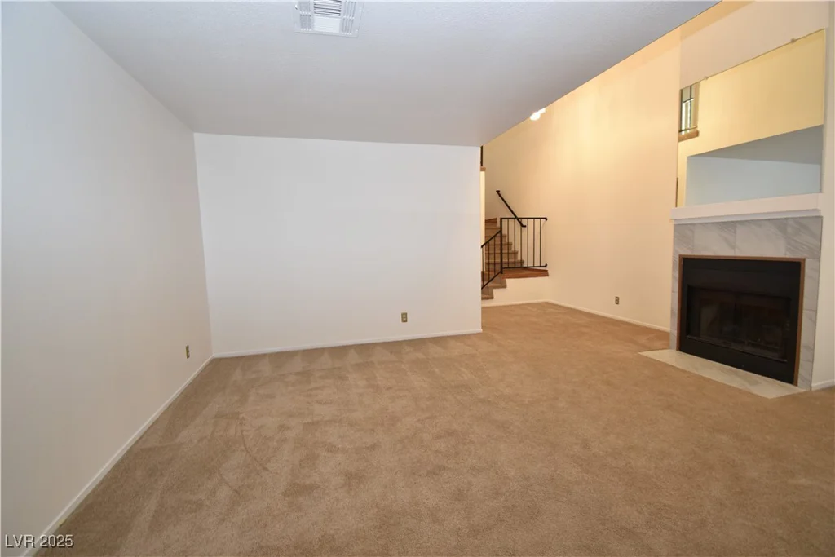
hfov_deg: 100.4
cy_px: 278
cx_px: 418
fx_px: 348
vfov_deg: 77.3
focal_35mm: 15
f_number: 4.5
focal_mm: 10
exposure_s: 1/5
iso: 160
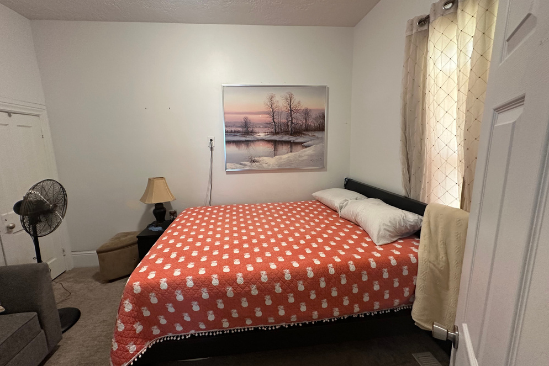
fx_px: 229
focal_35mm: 15
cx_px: 268
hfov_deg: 100.4
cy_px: 178
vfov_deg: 77.3
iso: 250
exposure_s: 1/60
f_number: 2.2
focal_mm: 2.22
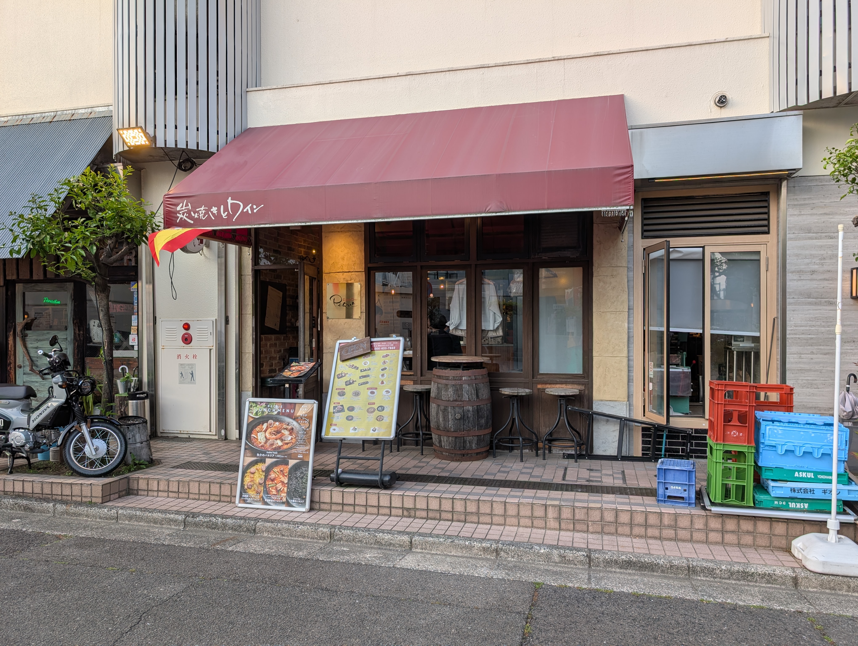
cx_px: 429
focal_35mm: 24
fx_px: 596
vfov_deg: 56.9
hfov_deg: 71.5
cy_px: 323
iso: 20
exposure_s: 1/620
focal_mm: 6.9
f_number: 1.68
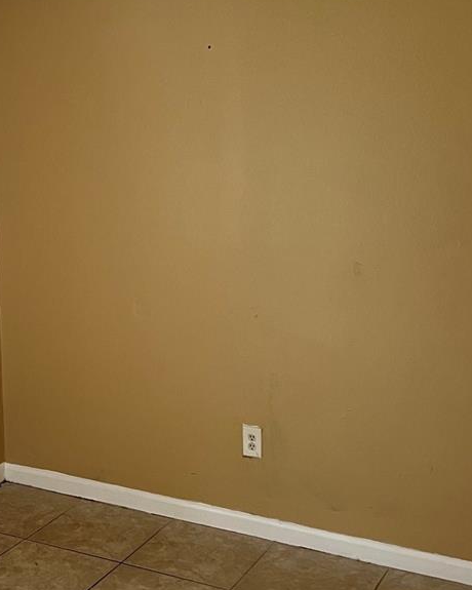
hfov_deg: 28.4
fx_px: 925
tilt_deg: -8.0
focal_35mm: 53
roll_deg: +2.5
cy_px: 273
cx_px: 153
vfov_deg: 35.3
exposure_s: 1/60
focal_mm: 5.7
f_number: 1.5
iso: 200
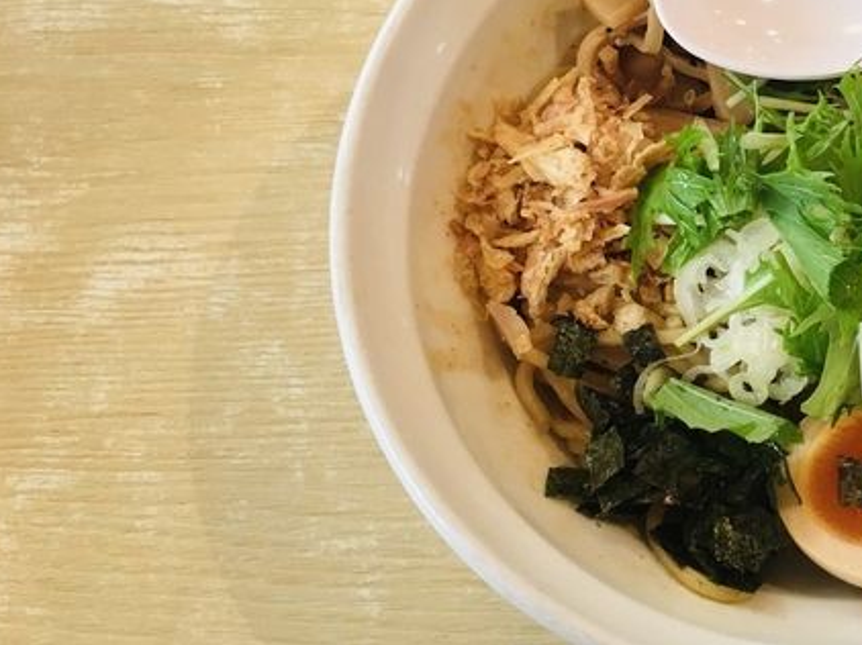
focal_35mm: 56
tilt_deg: -68.6
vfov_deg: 26.0
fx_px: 1394
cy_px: 258
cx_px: 810
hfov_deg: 32.3
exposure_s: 1/30
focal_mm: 4.15
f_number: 2.2
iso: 80
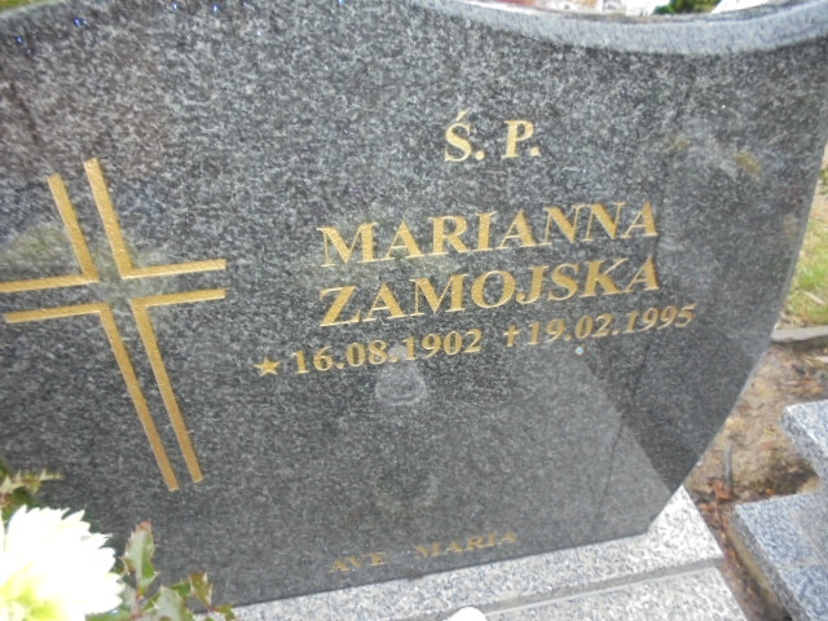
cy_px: 310
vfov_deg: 53.1
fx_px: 622
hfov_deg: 67.3
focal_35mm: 26
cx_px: 414
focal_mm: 4.6
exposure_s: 1/30
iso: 400
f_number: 3.5
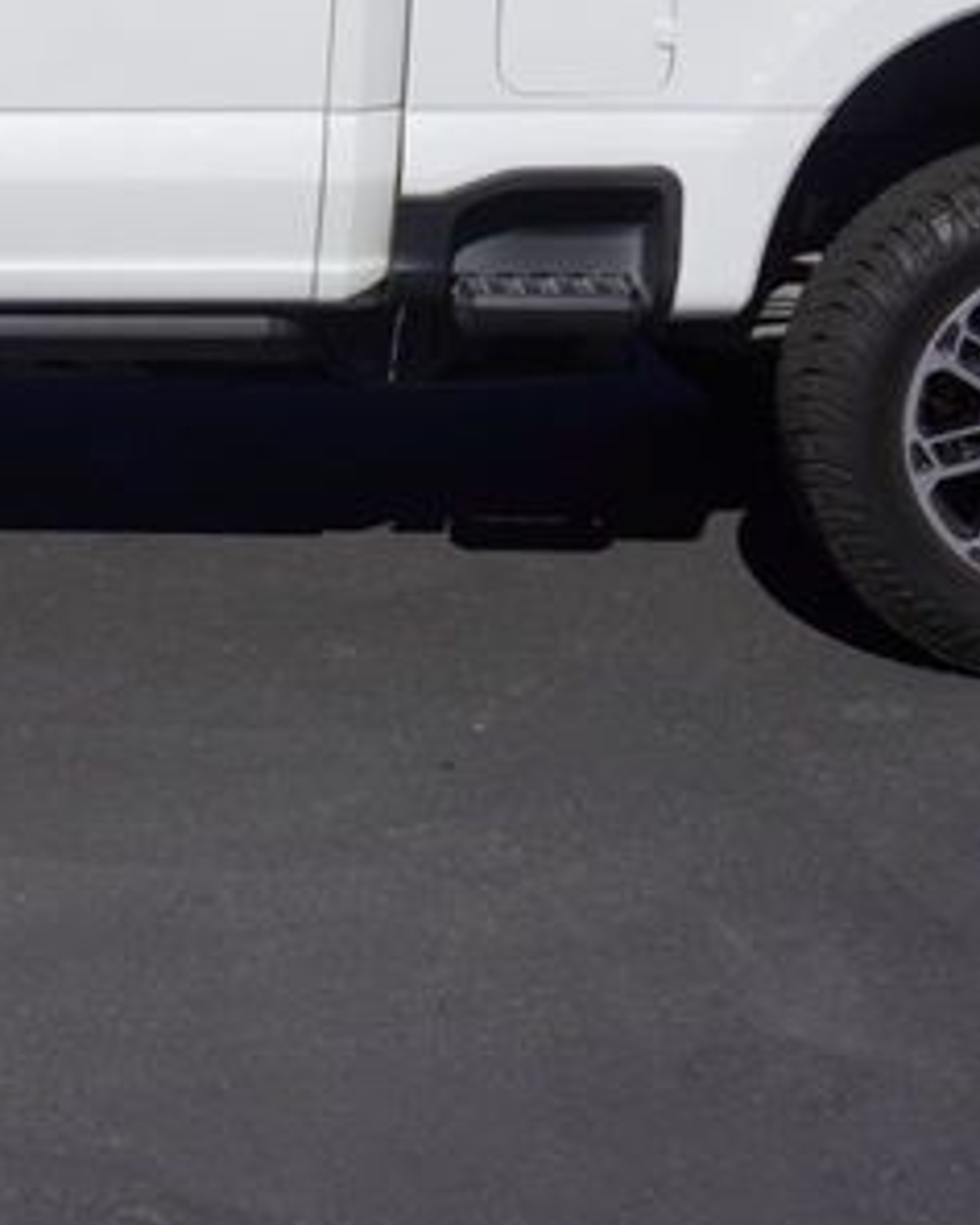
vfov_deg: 20.3
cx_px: -74
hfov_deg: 16.2
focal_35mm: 93
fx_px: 3356
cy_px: 120
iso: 100
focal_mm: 19
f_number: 10
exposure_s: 1/400
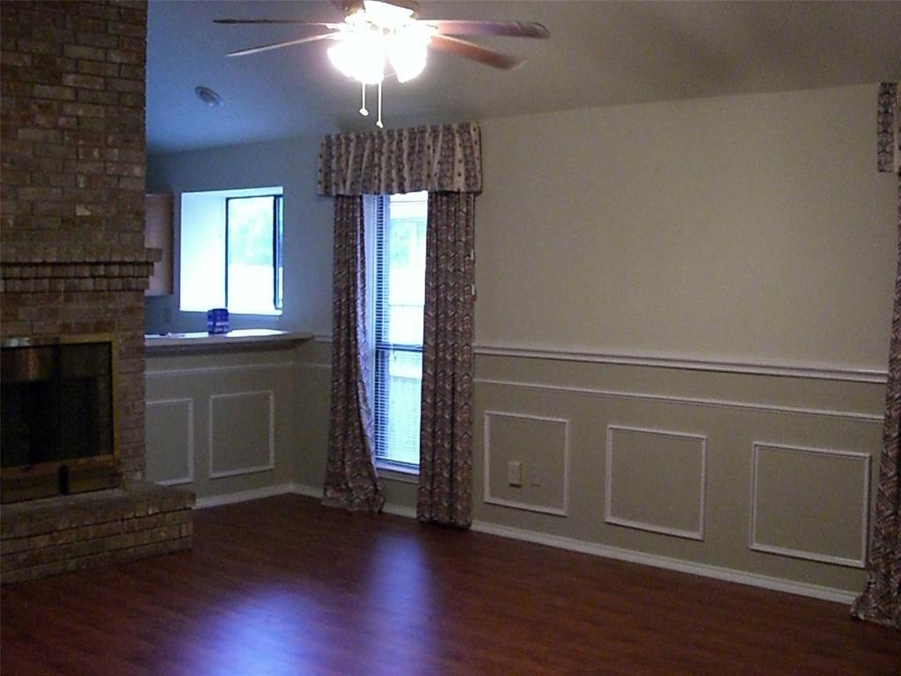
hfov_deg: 40.4
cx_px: 450
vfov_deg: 30.9
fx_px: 1223
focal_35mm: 47
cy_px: 338
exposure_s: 1/100
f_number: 3
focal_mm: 7.6
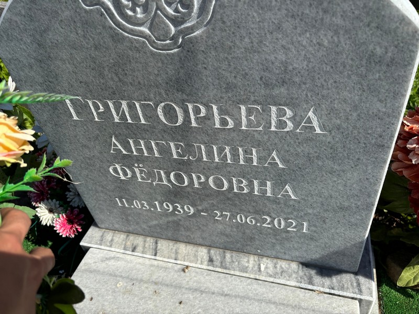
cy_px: 157
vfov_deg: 53.1
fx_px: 315
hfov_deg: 67.3
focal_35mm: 26
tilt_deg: -38.2
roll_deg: +10.7
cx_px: 210
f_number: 1.6
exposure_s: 1/3311
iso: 50
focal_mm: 5.96
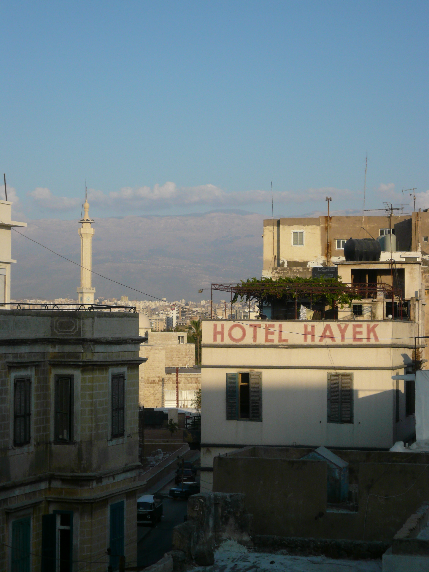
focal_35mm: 79
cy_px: 286
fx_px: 1305
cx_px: 214
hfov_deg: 18.7
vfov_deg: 24.7
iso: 100
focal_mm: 13.2
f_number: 4.8
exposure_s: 1/500
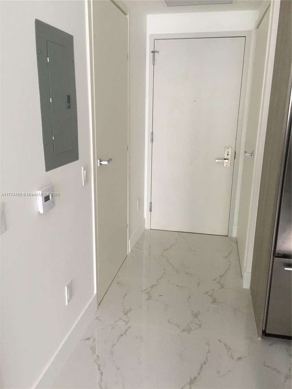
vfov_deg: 61.7
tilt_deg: -12.0
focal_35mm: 29
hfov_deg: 48.2
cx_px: 146
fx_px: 326
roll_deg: -2.0
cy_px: 194
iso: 80
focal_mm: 4.15
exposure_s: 1/30
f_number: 2.2
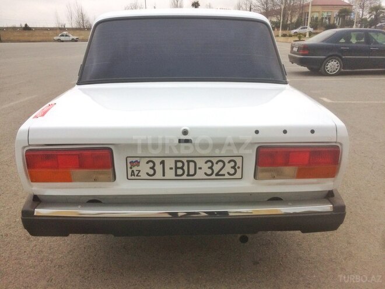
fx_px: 323
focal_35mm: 29
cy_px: 144
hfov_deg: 61.7
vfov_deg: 48.2
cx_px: 192
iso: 32
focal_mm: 4.15
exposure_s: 1/256
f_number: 2.2
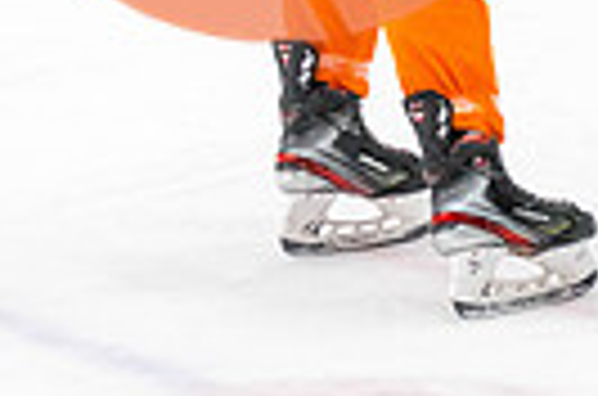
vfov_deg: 3.8
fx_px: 5833
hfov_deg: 5.7
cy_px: -388
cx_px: 1419
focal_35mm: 352
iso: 1800
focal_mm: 70
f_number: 2.8
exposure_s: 1/640
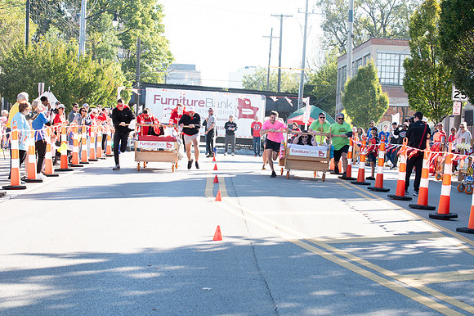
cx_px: 223
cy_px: 171
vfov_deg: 15.3
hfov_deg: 22.8
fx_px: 1174
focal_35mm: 89
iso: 640
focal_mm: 70
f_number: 8
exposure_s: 1/400
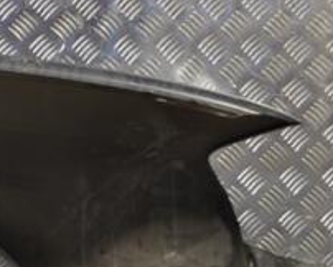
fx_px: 1444
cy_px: 239
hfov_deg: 12.7
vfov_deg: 10.5
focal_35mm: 146
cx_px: -117
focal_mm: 35
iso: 180
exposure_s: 1/30
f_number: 5
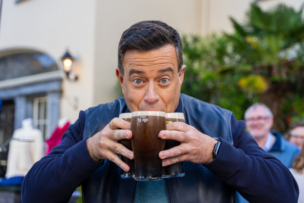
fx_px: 425
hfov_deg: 39.4
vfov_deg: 26.8
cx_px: 152
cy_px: 102
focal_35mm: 50
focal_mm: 50.3
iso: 320
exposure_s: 1/400
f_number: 2.8
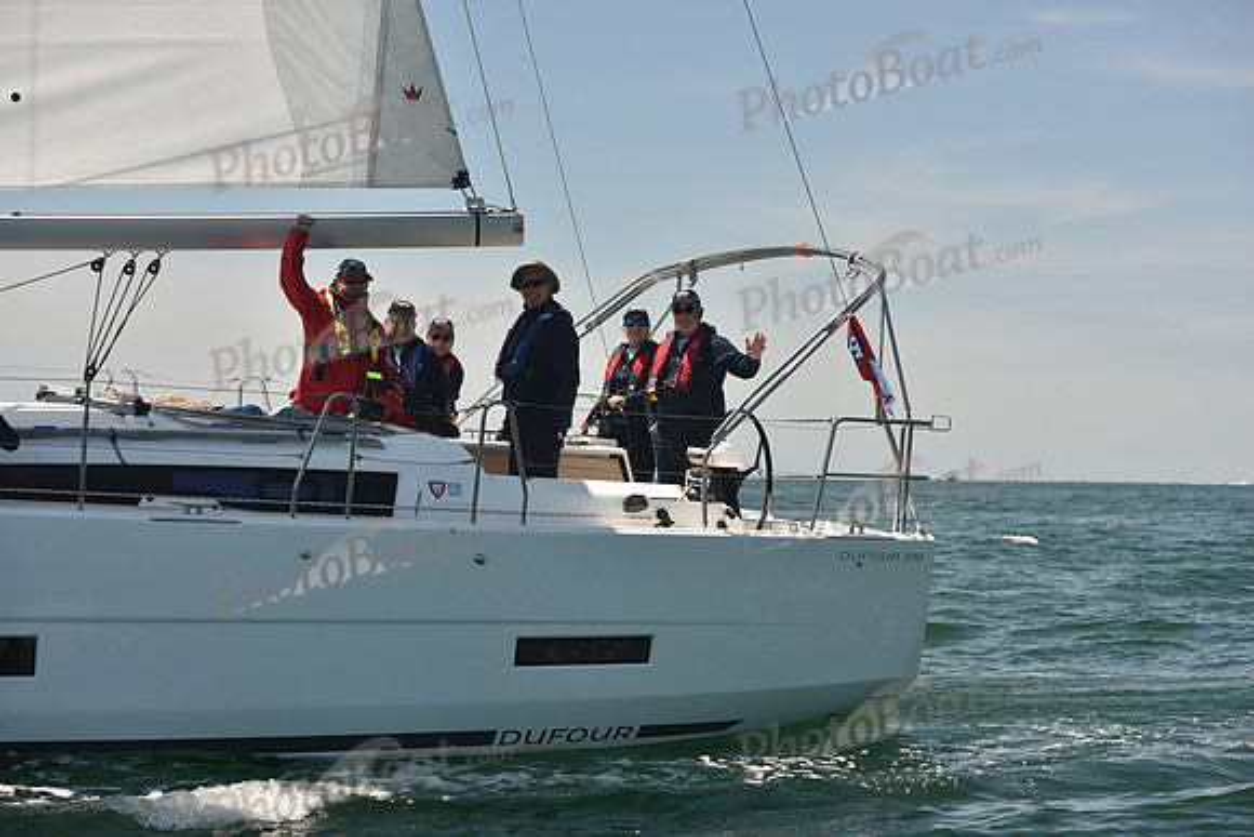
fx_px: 2996
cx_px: 627
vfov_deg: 15.9
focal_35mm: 86
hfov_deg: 23.6
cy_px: 418
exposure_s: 1/800
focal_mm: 86
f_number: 5.6
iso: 250
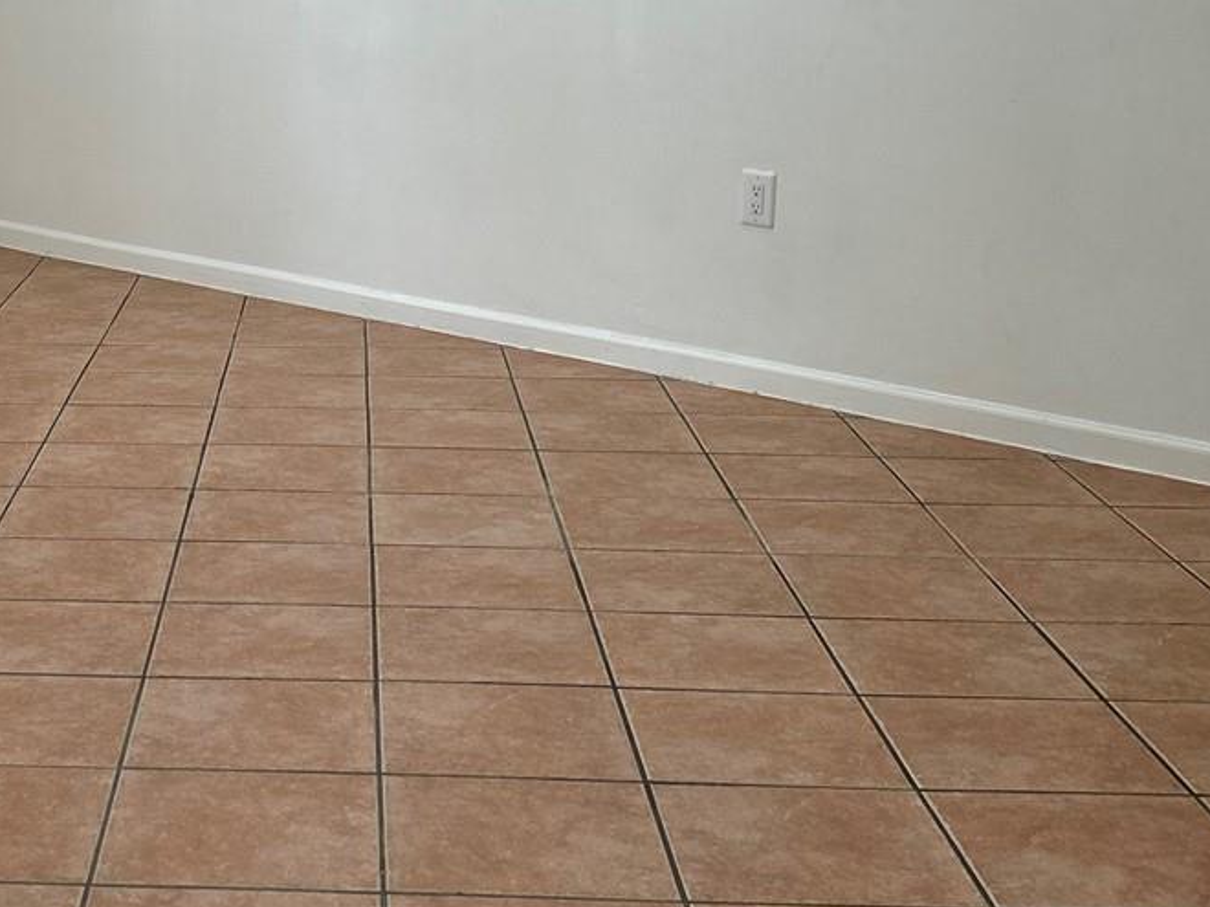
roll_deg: +0.0
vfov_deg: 22.9
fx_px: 2202
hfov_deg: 29.8
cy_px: 176
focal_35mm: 63
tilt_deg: -8.5
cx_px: 200
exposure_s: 1/120
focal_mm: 5.7
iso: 80
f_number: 1.5
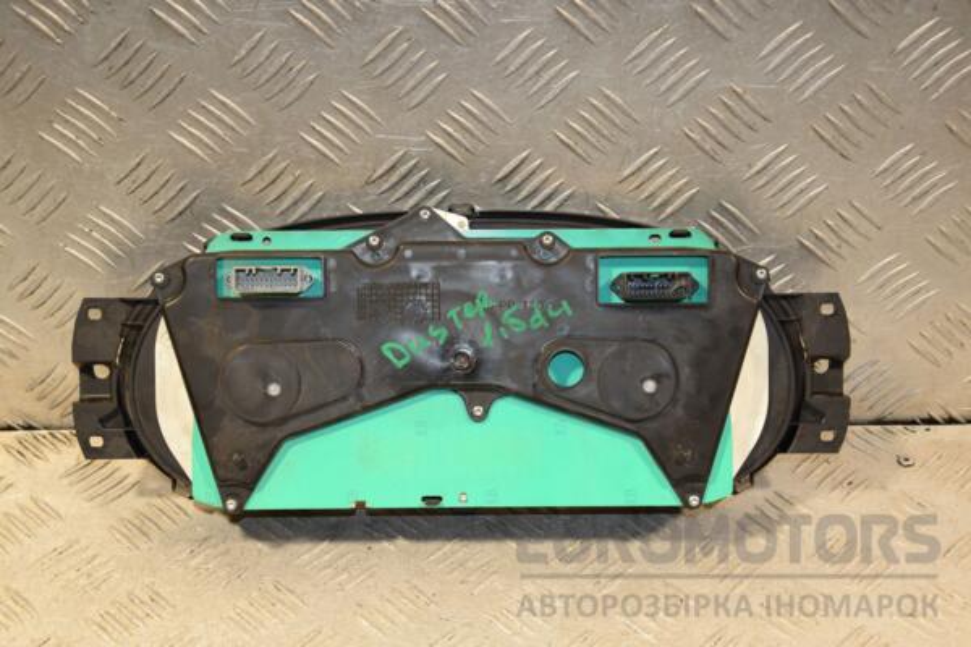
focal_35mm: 68
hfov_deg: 29.9
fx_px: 1820
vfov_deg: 20.2
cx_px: 486
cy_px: 324
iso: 800
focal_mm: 45
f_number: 6.3
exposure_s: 1/200
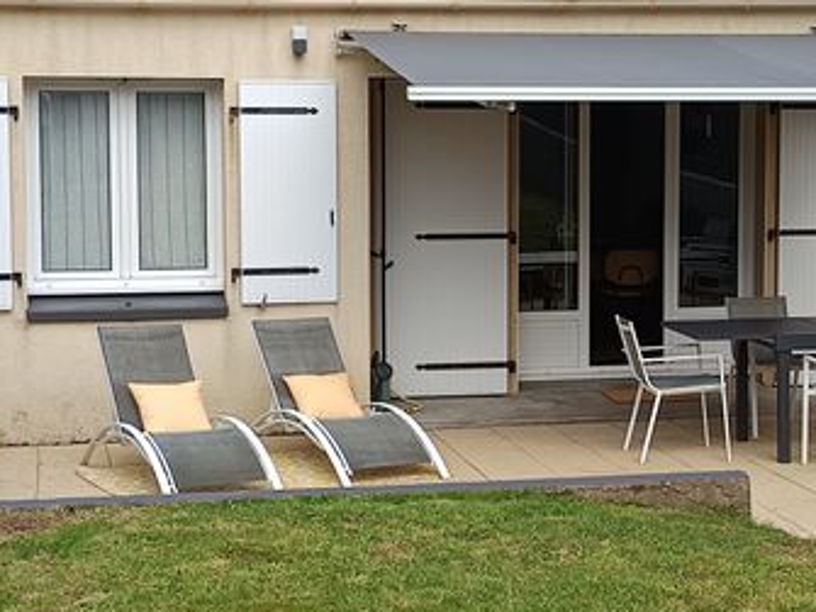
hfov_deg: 43.2
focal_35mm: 43
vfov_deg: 33.5
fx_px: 1013
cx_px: 553
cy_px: 254
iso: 50
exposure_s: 1/368
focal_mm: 5.31
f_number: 1.7
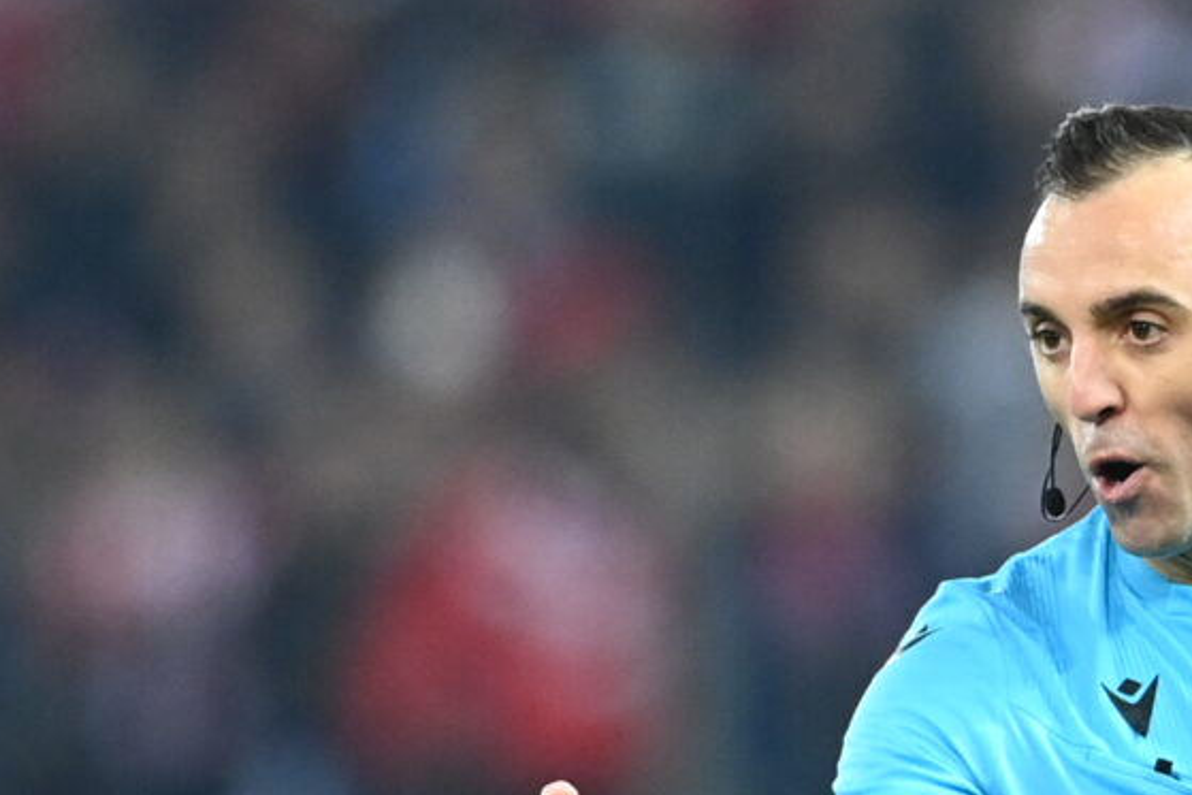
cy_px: 761
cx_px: 1160
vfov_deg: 1.6
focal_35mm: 859
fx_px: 28448
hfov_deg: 2.4
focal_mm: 400
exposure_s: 1/1250
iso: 4000
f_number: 3.2
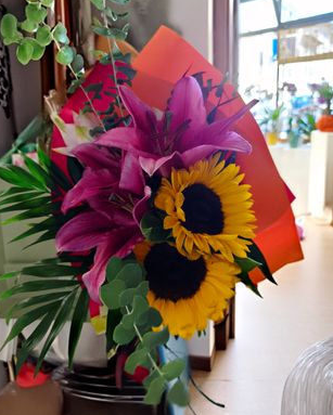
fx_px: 308
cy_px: 190
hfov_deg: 56.8
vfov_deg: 67.9
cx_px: 168
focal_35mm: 25
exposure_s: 1/33.3
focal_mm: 6.18
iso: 800
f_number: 1.65
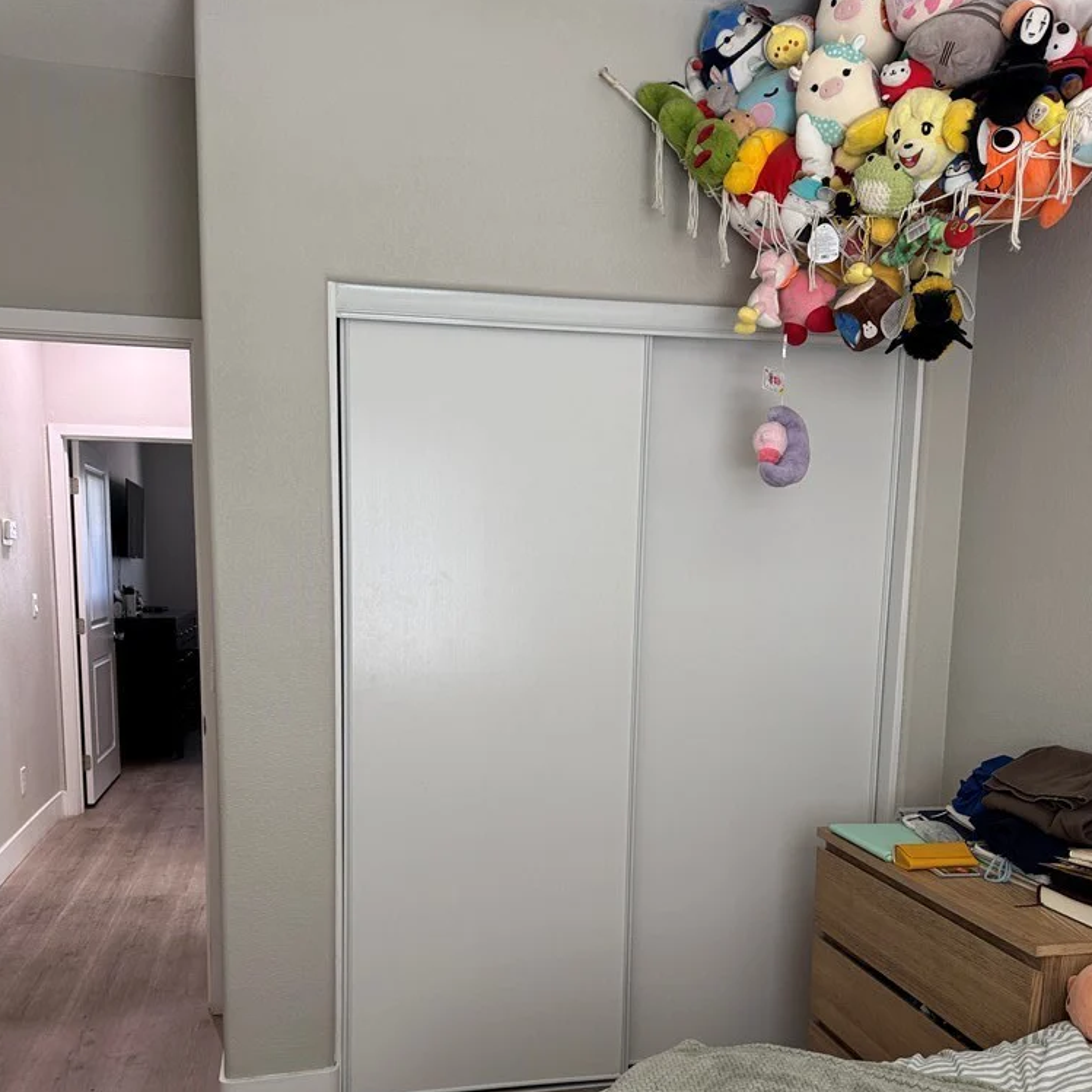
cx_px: 545
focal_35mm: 29
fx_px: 1035
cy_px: 698
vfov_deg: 54.8
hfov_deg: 55.6
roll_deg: -0.5
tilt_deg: -7.3
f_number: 1.78
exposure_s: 1/60
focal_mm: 6.76
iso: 200
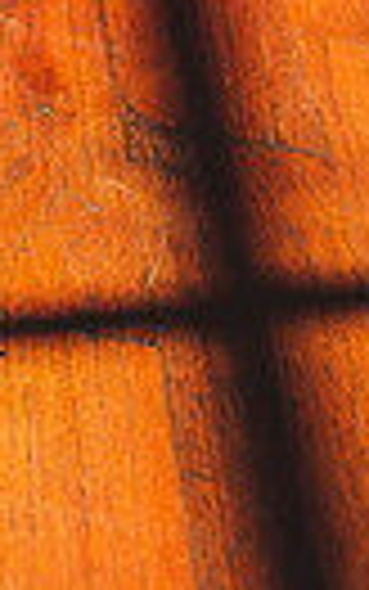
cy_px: 178
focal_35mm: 90
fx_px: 1447
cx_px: -819
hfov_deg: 9.9
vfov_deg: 22.9
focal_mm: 20
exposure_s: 1/1600
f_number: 2.8
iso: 200
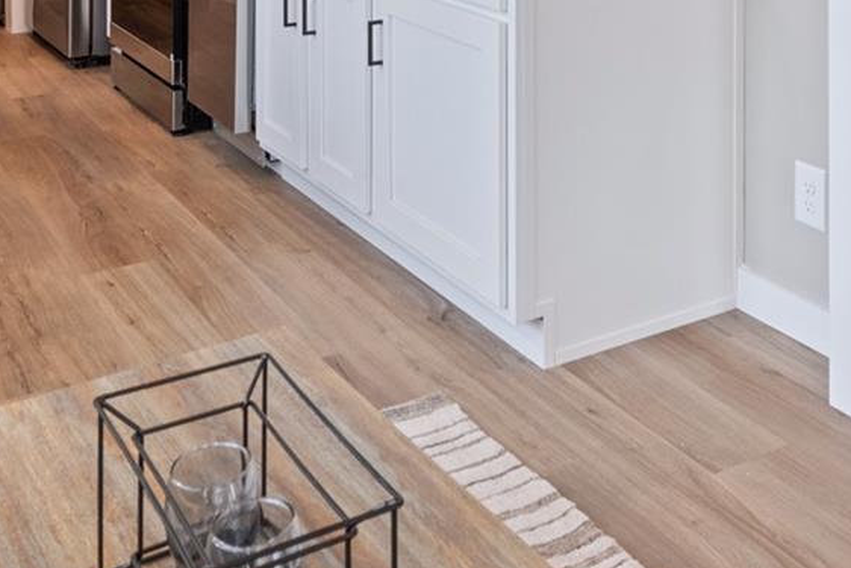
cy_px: -251
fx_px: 1206
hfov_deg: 38.7
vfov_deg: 22.4
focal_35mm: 51
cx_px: 504
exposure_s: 1/8
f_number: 8
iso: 200
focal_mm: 14
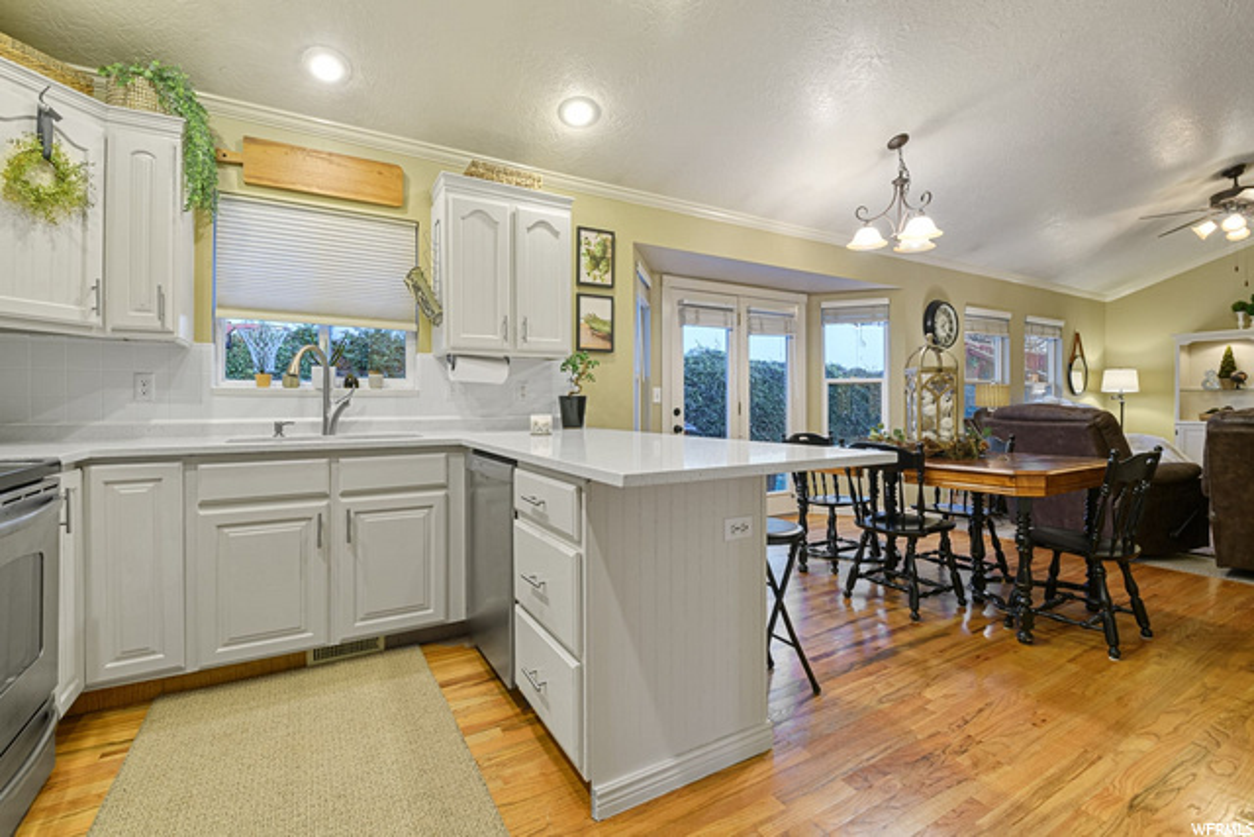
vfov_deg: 77.4
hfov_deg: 100.4
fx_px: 523
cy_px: 418
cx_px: 627
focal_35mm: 15
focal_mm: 15
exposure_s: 1.3
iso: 250
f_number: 8
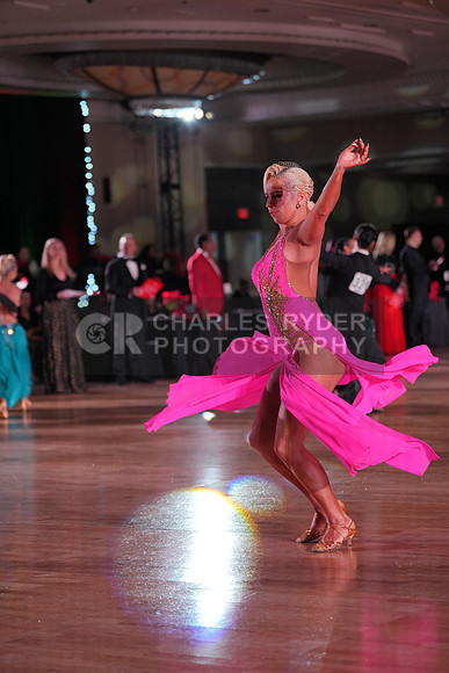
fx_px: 1813
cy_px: 336
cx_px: 224
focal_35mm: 97
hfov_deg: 14.1
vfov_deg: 21.0
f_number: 2.8
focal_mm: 97
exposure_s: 1/800
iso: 1600
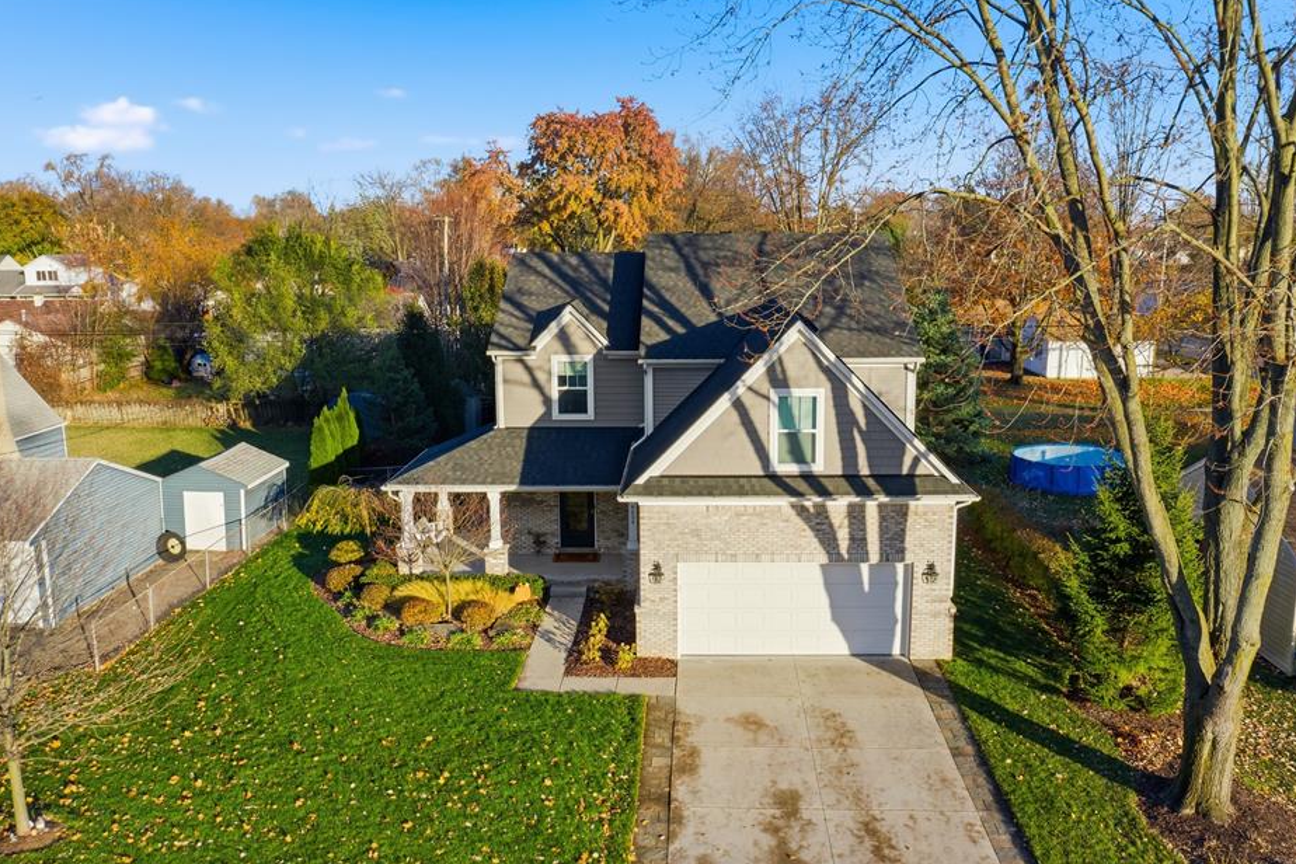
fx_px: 1116
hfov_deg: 60.3
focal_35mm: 31
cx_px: 665
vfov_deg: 42.3
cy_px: 468
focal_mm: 10.3
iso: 200
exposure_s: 1/640
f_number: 7.1
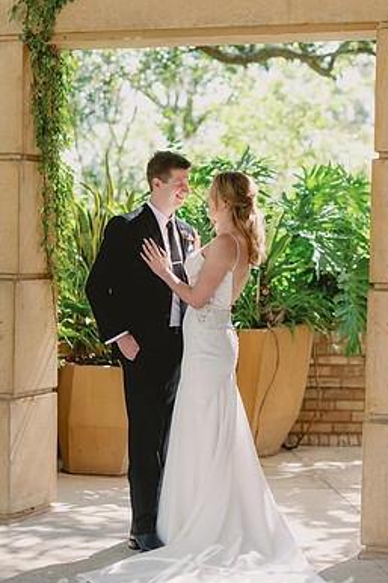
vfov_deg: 20.6
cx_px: 177
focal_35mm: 99
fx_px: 1602
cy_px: 311
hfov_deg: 13.8
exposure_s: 1/500
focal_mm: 85
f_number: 2.8
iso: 160
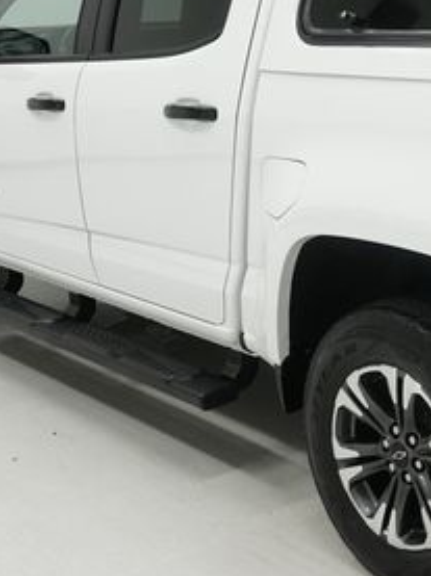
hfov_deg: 20.2
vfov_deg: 28.1
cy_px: 211
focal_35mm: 69
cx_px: 489
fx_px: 1148
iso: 640
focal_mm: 21
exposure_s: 1/200
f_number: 5.6
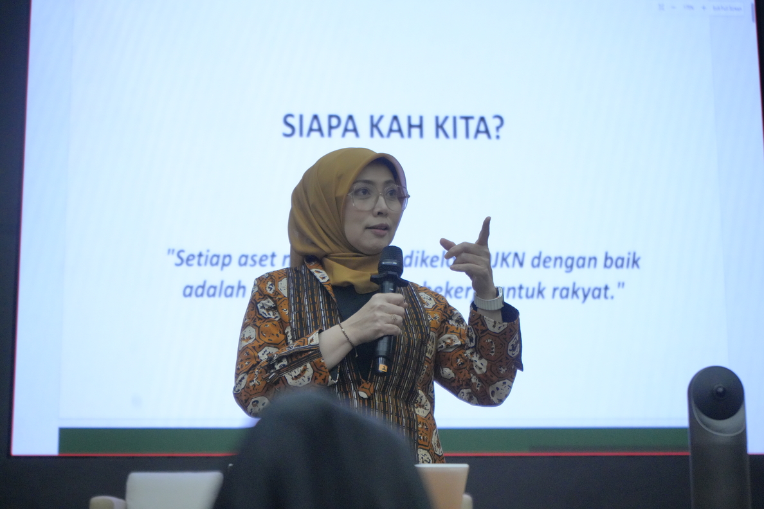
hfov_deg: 28.8
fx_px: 1485
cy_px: 254
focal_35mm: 70
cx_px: 382
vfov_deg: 19.5
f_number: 5.6
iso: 5000
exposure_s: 1/250
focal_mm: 70
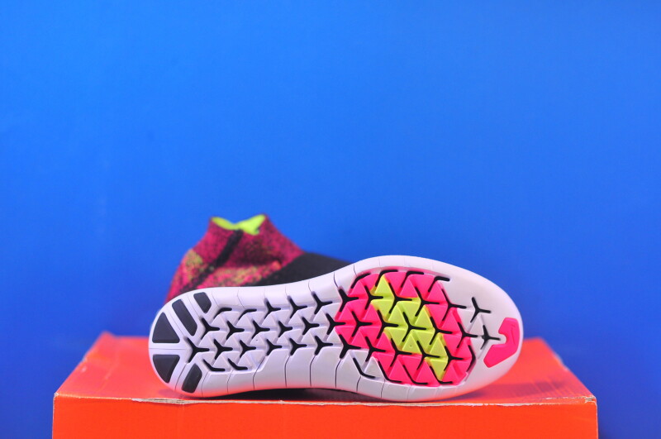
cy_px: 220
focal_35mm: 75
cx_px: 330
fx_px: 1375
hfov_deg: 27.0
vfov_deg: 18.1
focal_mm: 50
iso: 250
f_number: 2.2
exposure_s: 1/320
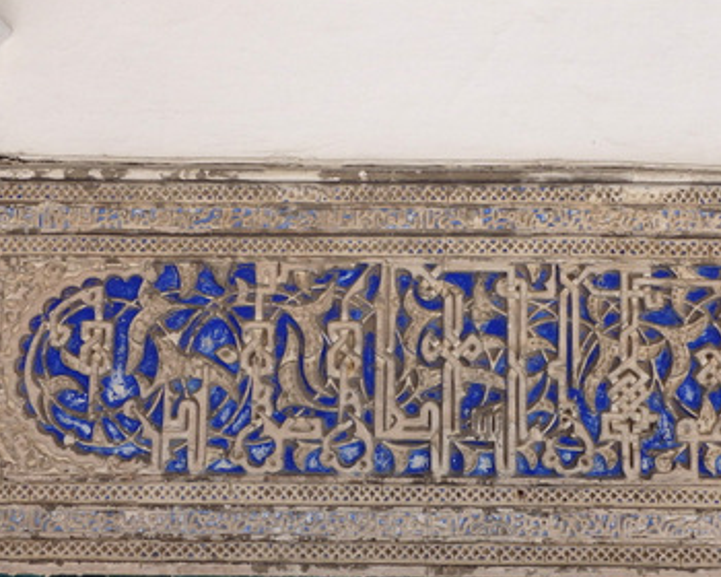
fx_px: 1131
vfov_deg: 28.5
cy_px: 358
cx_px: 449
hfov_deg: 35.2
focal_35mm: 53
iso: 200
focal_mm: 6.8
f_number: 4.6
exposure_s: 1/80
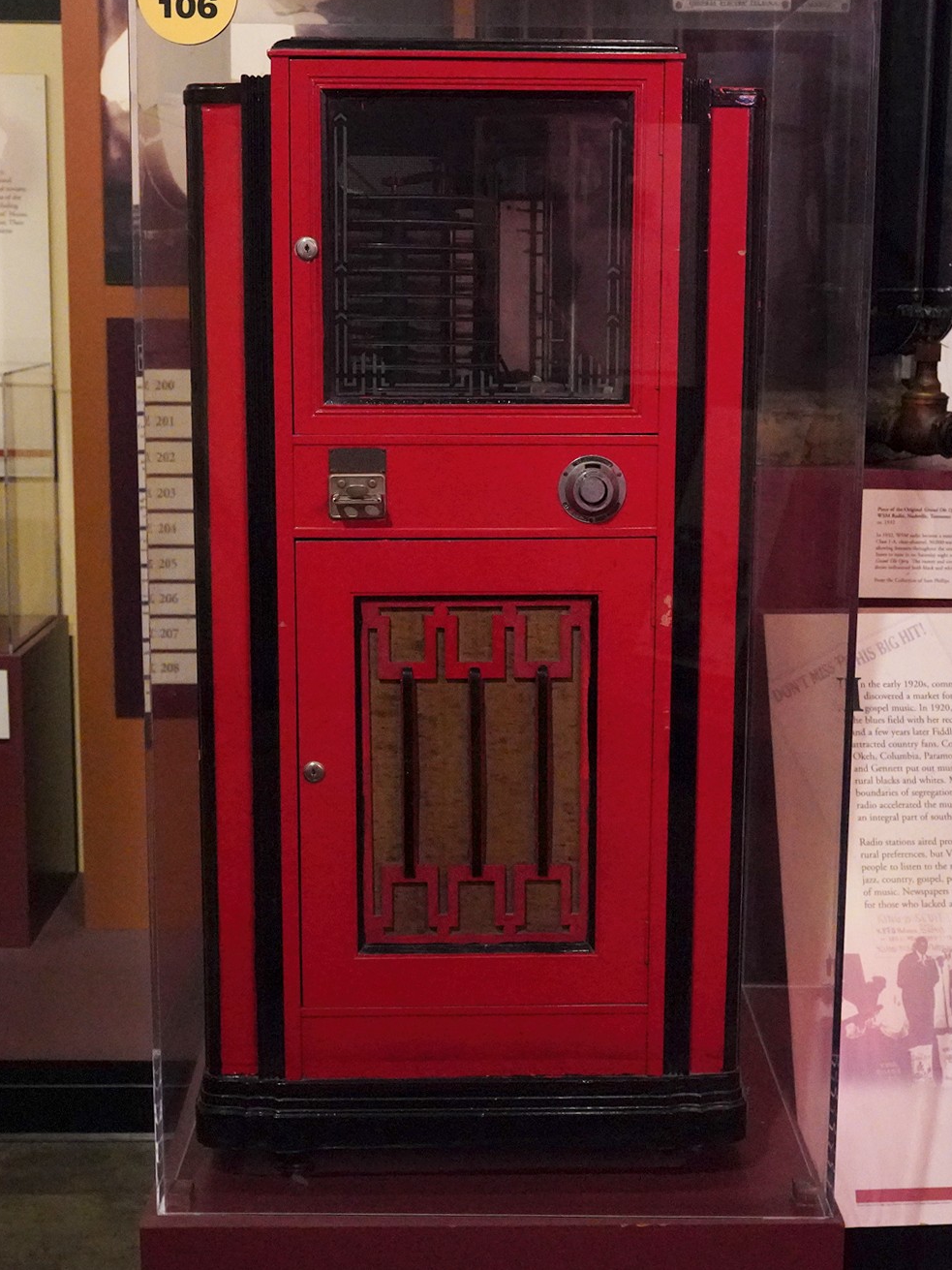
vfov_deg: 42.9
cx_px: 513
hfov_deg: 32.9
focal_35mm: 44
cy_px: 626
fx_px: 1614
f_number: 5.6
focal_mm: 30
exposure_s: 1/100
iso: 12800
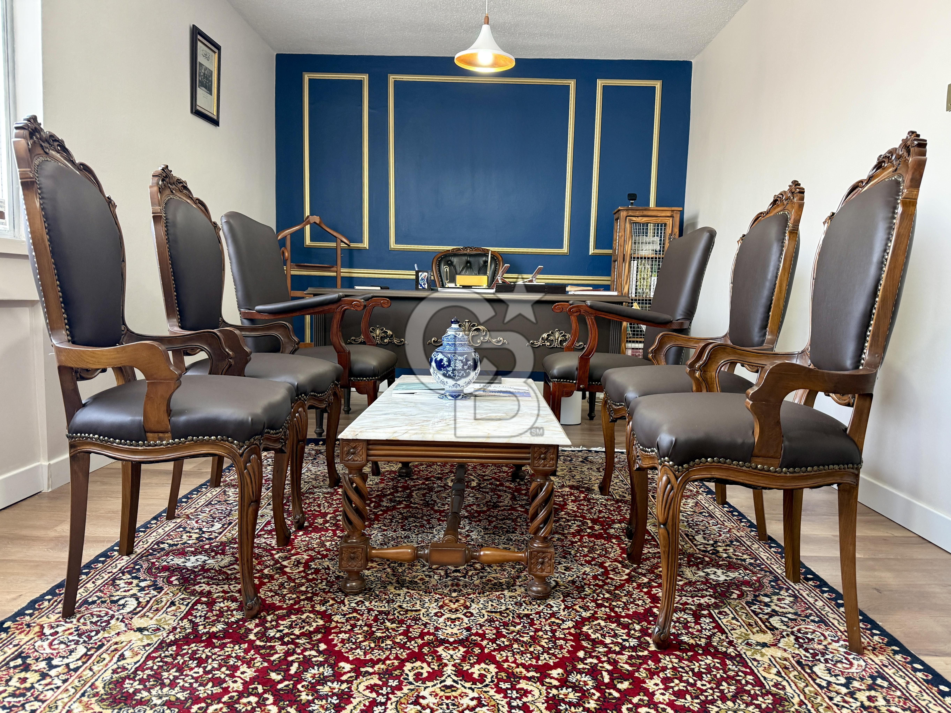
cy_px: 356
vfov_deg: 56.8
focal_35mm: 24
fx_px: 659
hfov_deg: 71.6
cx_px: 476
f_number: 1.78
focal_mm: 6.76
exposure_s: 1/50
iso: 200
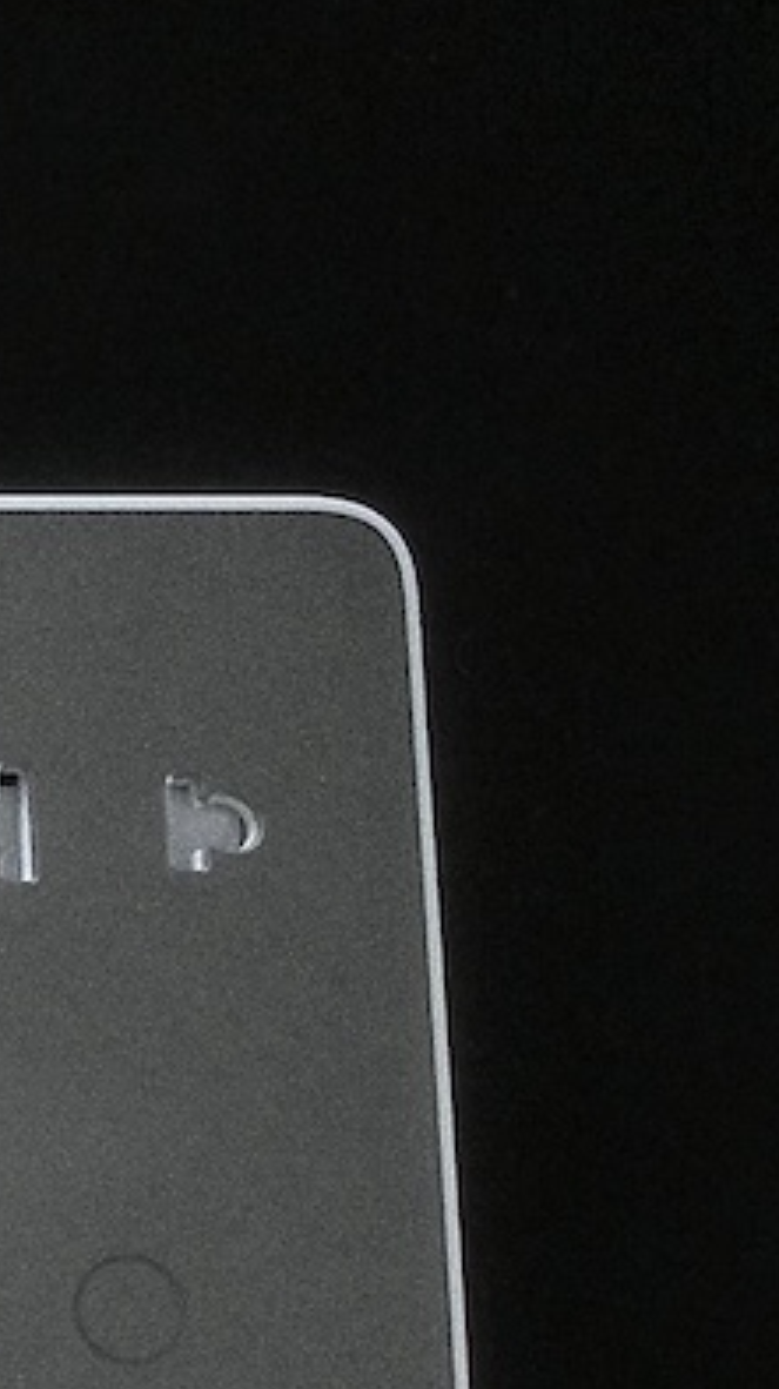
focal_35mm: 149
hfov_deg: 6.3
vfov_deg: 13.9
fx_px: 5483
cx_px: -2563
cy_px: 1779
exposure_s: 1/30
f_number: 2.8
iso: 1600
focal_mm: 18.3
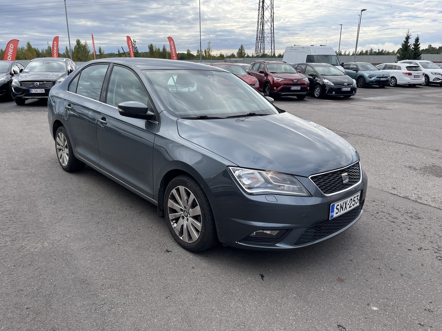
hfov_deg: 67.3
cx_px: 221
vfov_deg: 53.1
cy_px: 166
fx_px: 332
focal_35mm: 26
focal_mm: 5.1
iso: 50
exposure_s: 1/1056
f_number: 1.6
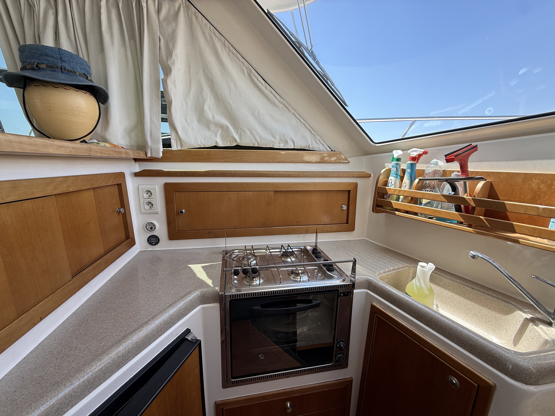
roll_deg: -0.9
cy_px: 208
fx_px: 224
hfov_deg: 102.1
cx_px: 278
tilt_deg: -9.0
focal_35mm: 14
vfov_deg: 85.7
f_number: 2.2
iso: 50
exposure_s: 1/213
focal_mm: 2.22
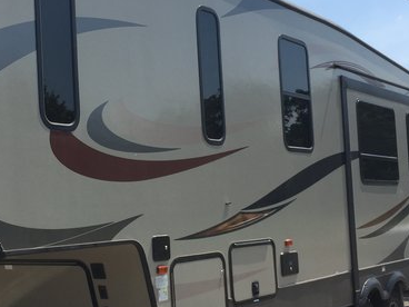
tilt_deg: +0.9
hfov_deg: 30.5
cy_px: 188
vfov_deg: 23.2
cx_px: 137
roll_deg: +2.7
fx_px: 744
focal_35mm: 63
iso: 32
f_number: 2.2
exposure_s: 1/2198
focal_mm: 4.15
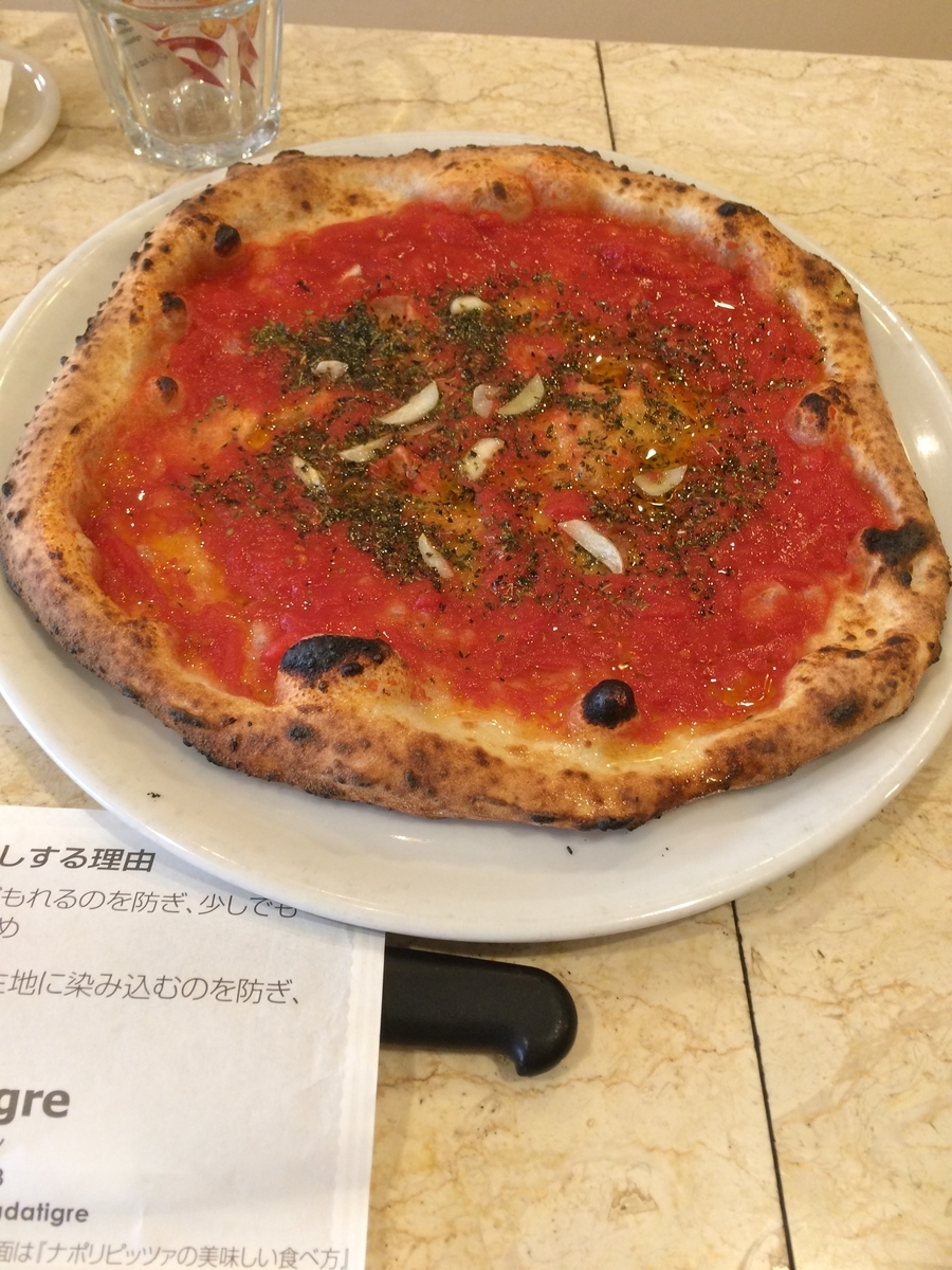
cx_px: 476
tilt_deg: -57.5
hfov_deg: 48.2
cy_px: 635
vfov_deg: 61.7
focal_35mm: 29
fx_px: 1063
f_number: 2.2
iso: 100
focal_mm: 4.15
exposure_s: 1/30
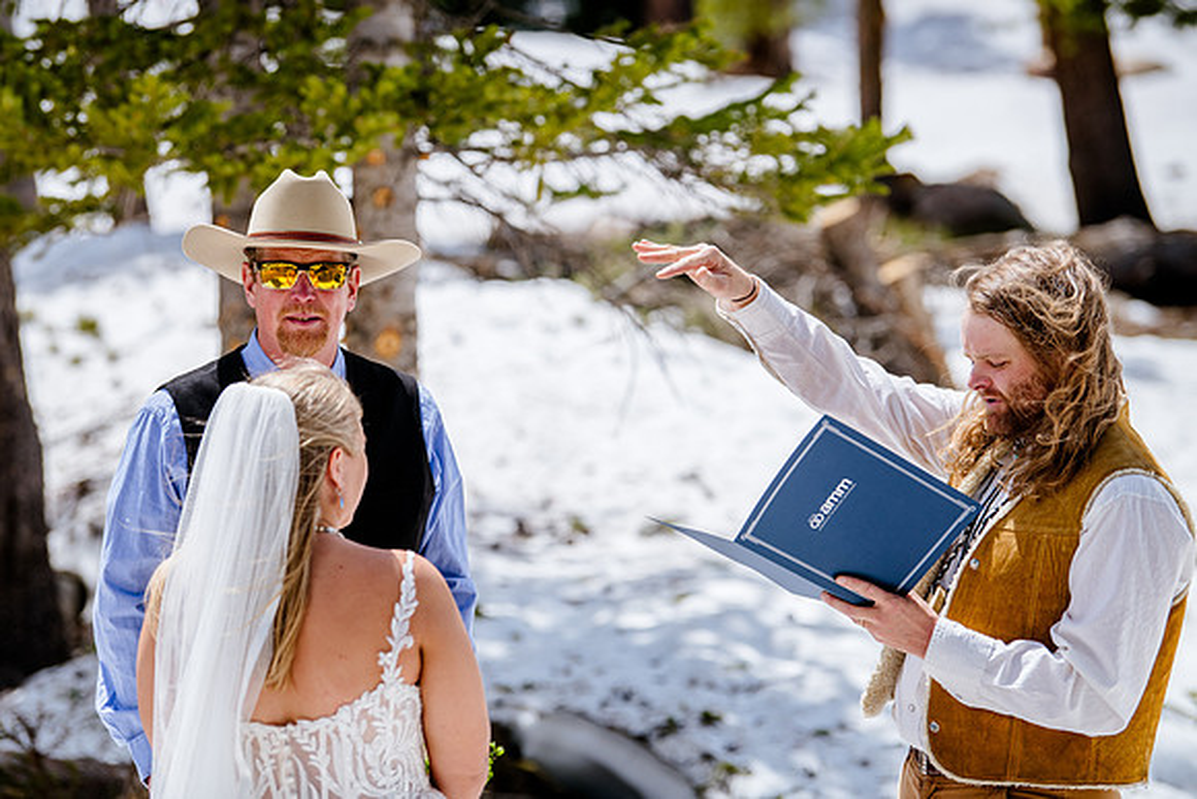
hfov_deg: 12.8
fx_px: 5355
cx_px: 532
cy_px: 355
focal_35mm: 161
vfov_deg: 8.5
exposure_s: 1/2500
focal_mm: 145
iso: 160
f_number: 3.5
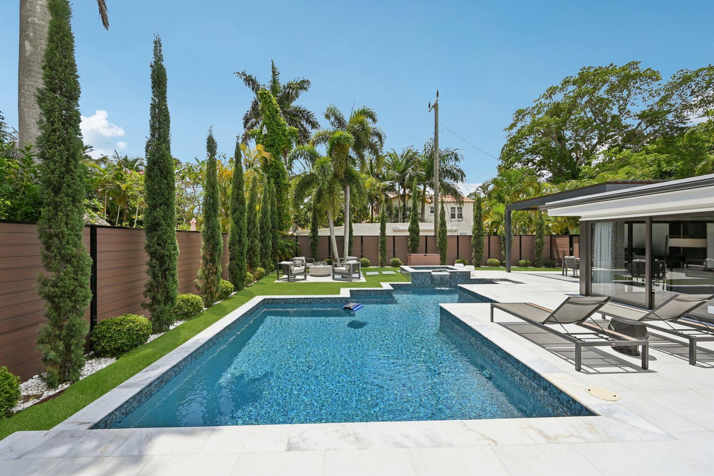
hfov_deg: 104.3
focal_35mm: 14
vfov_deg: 81.2
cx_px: 357
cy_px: 238
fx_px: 278
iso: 800
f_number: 8
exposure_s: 1/2000
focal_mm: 14
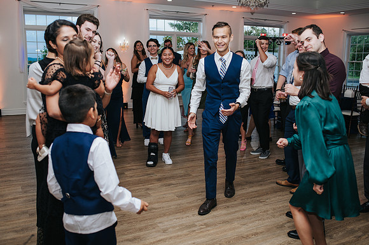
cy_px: 122
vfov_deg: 37.8
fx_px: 359
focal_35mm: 35
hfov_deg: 54.5
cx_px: 184
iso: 800
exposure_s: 1/200
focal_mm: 35
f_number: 3.2
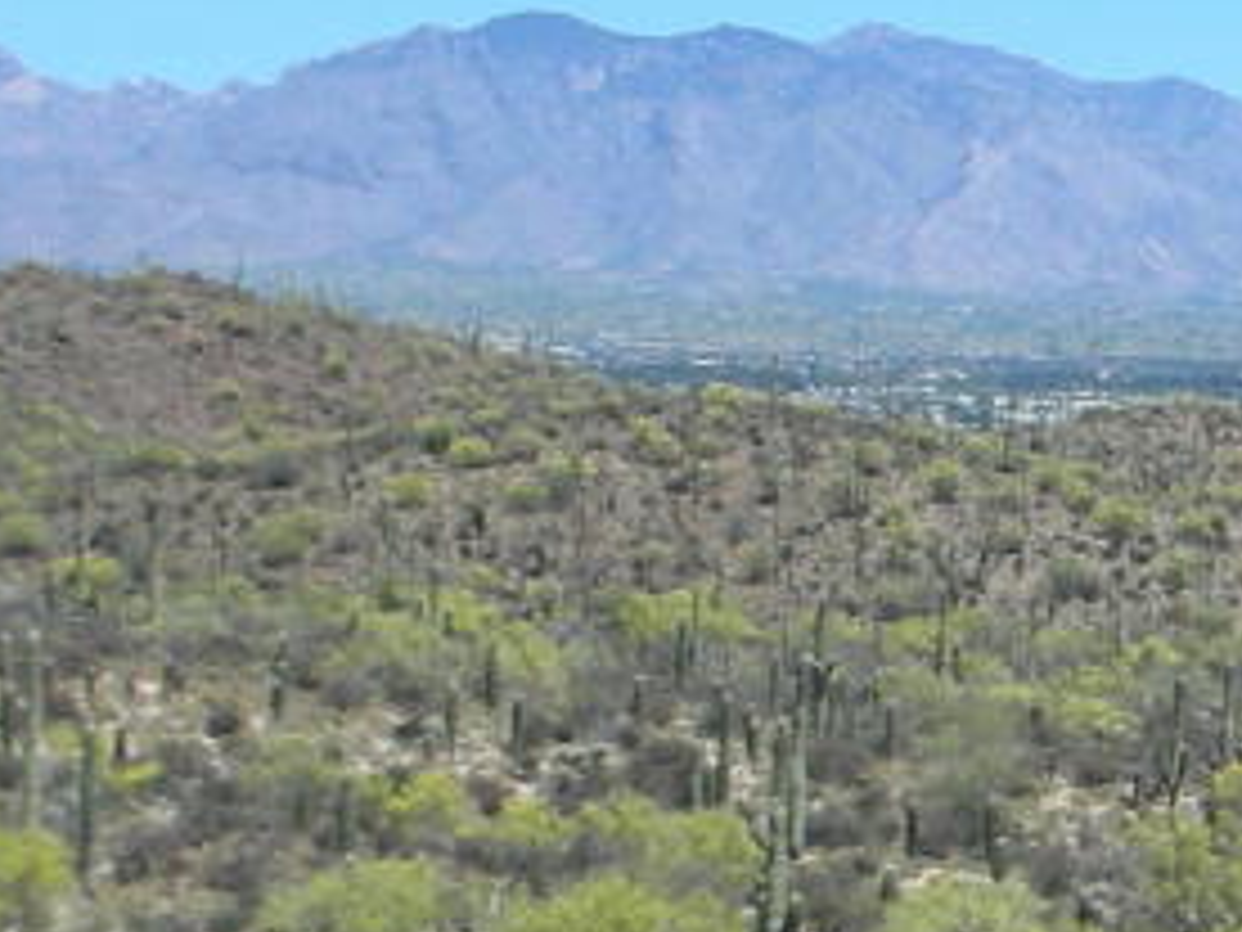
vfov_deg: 11.4
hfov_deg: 15.0
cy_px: 666
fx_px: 4664
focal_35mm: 130
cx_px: 1174
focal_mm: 5.8
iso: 50
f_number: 8.5
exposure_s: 1/102
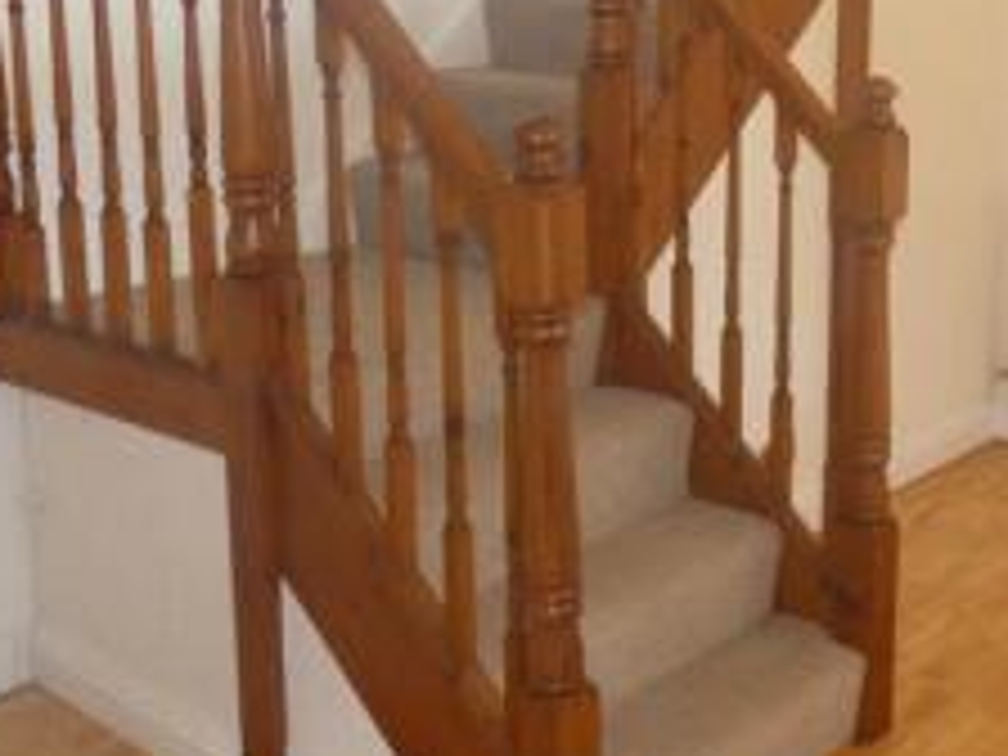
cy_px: 218
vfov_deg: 27.8
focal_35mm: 52
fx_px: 1514
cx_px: 817
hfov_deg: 35.5
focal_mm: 3.6
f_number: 2.8
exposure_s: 1/60
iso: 500
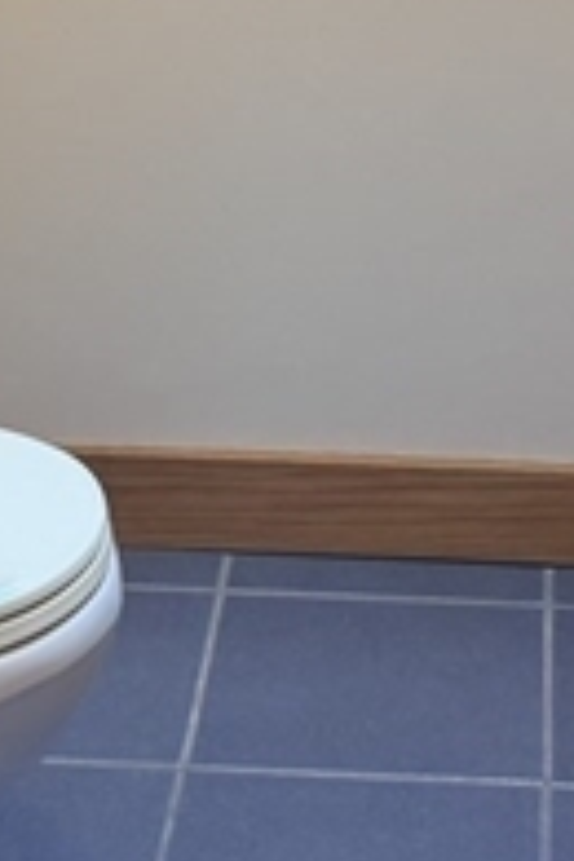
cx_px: 163
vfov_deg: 14.9
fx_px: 3133
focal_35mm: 131
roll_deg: +1.9
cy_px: -278
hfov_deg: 10.5
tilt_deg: -12.1
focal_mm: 6.76
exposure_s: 1/120
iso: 200
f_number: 1.78
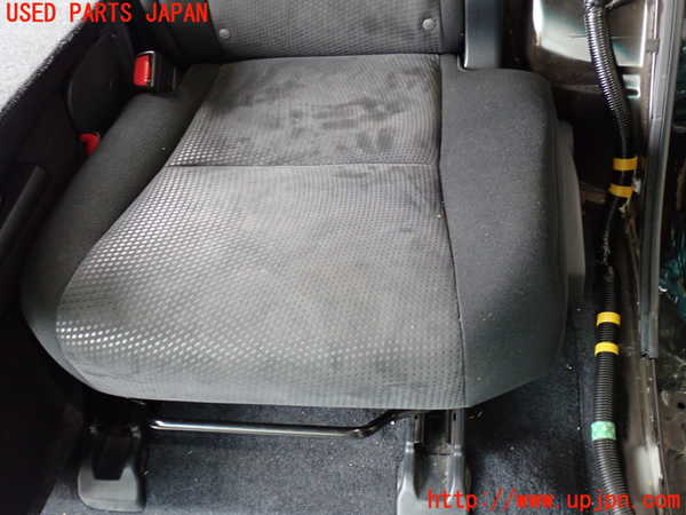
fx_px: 753
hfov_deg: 49.0
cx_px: 343
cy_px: 258
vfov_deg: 37.7
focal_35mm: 38
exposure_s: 1/40
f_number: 2.7
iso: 500
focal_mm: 6.83
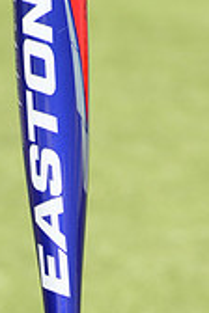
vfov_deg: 3.2
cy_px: 414
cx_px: -49
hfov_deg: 2.2
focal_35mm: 639
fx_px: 5564
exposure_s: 1/250
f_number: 11
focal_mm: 185
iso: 250
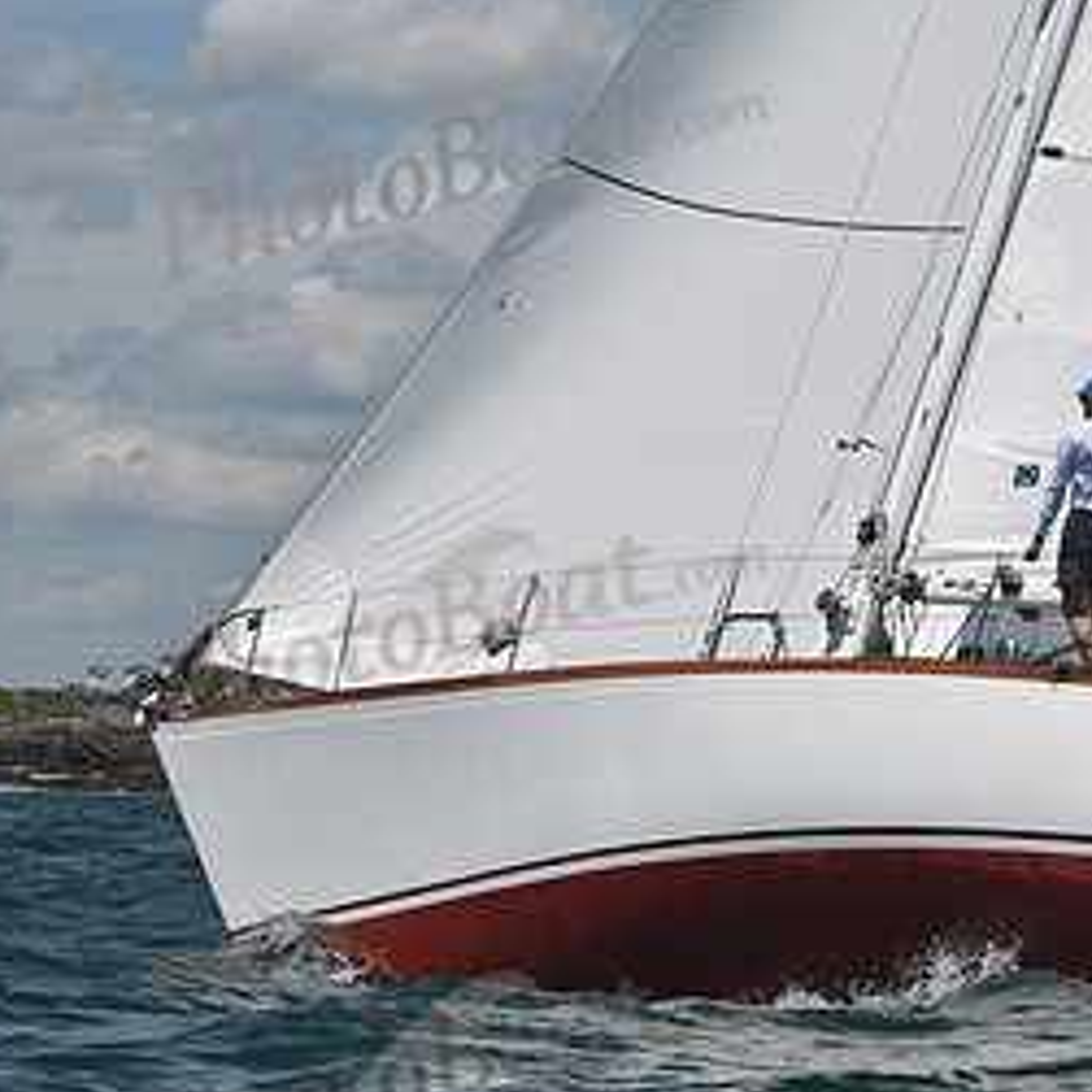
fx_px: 7138
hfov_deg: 8.7
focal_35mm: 200
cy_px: 333
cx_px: 996
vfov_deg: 8.7
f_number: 6.3
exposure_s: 1/1000
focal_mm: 102
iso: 200
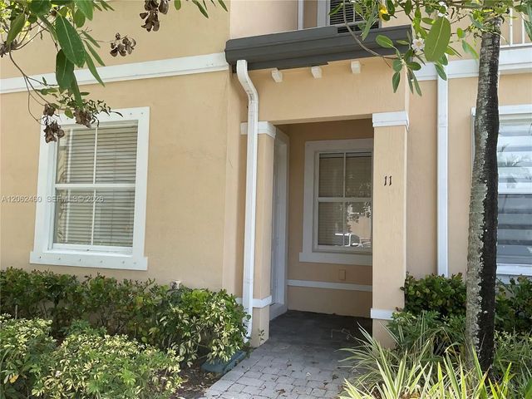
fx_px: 446
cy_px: 200
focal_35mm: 29
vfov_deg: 48.2
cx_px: 266
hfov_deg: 61.7
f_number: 1.8
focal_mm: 3
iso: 16
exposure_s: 1/432
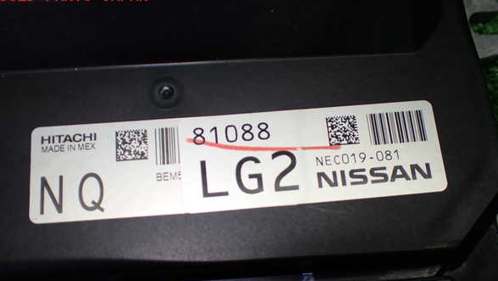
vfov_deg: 29.6
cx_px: 248
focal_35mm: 40
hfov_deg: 50.5
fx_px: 528
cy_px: 176
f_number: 2.5
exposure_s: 1/160
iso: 160
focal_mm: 6.37
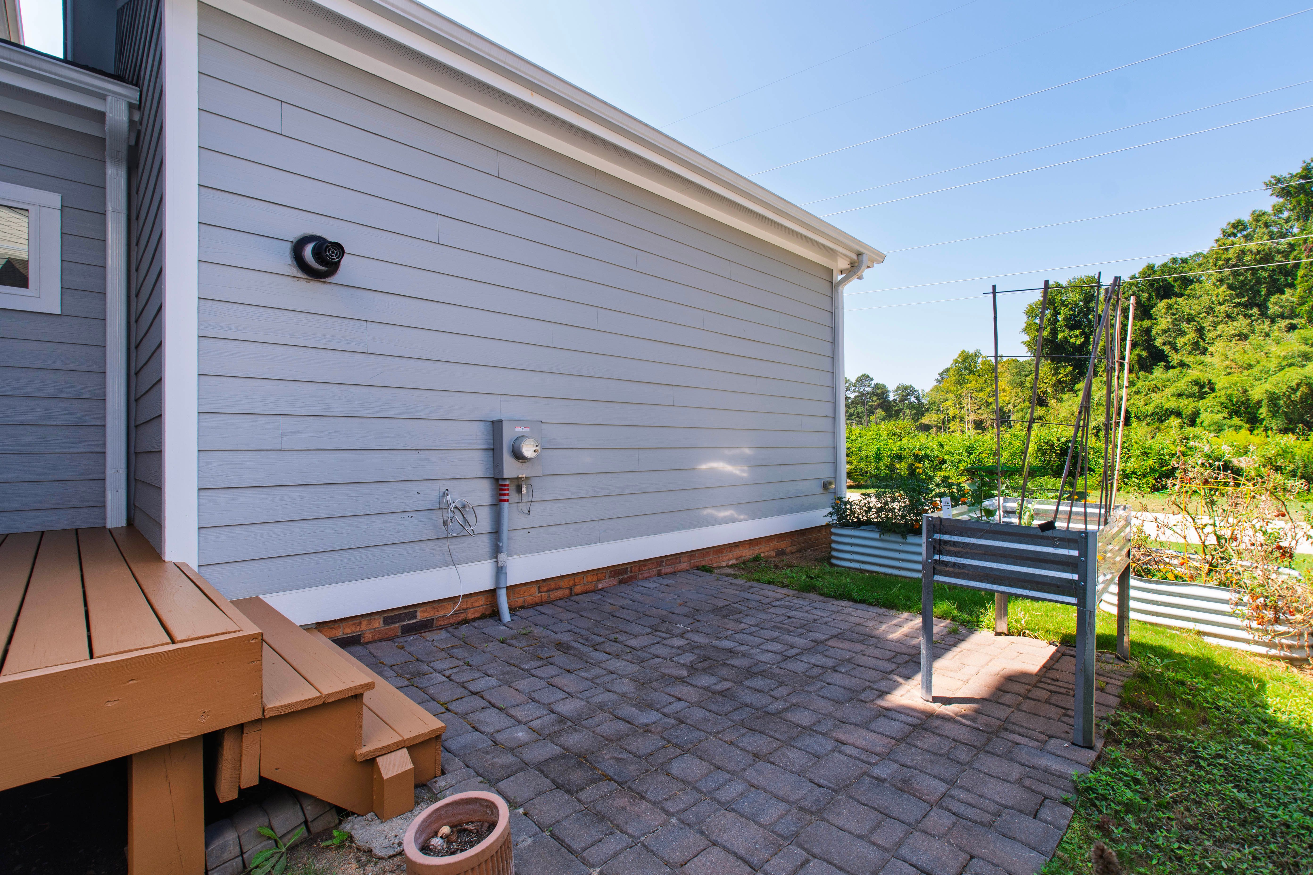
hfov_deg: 100.4
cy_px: 438
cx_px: 656
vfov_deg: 77.3
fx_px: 547
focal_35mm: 15
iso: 100
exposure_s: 1/60
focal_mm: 10
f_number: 8
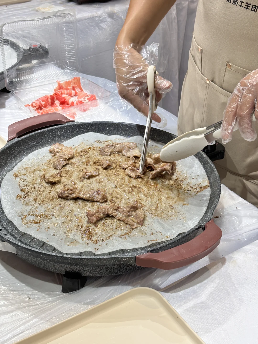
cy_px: 172
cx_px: 129
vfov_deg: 36.8
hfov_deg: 28.0
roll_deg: -0.5
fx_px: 517
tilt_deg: -31.8
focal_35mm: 52
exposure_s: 1/100
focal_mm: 5.96
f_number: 1.6
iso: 32
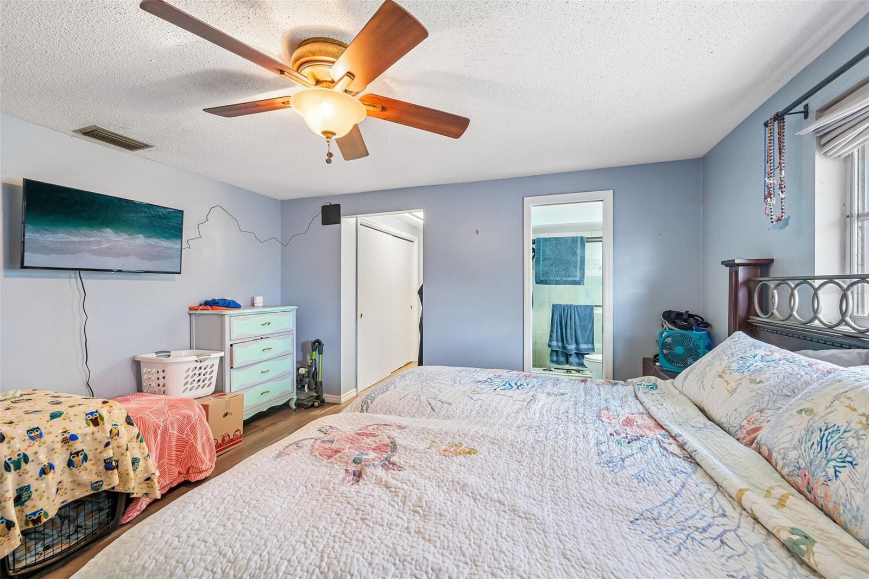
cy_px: 290
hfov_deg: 104.3
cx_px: 434
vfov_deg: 81.2
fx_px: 338
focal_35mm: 14
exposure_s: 1/10
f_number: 8
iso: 400
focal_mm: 14
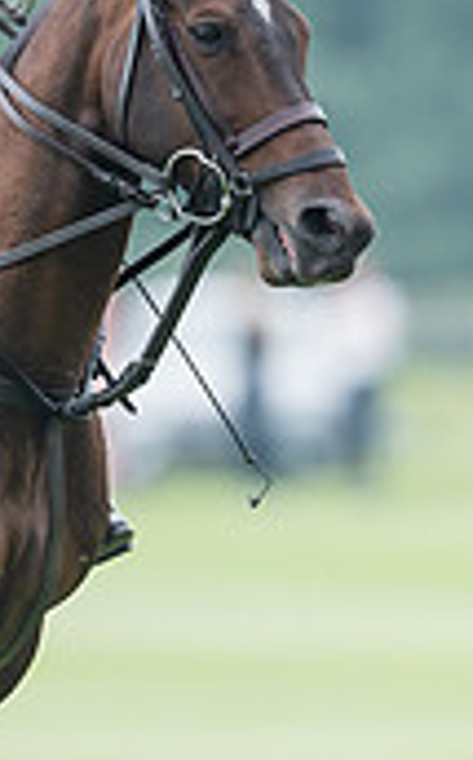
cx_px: -98
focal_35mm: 2181
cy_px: 25
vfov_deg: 1.0
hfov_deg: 0.6
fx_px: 45135
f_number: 4.5
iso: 400
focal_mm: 500
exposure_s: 1/640
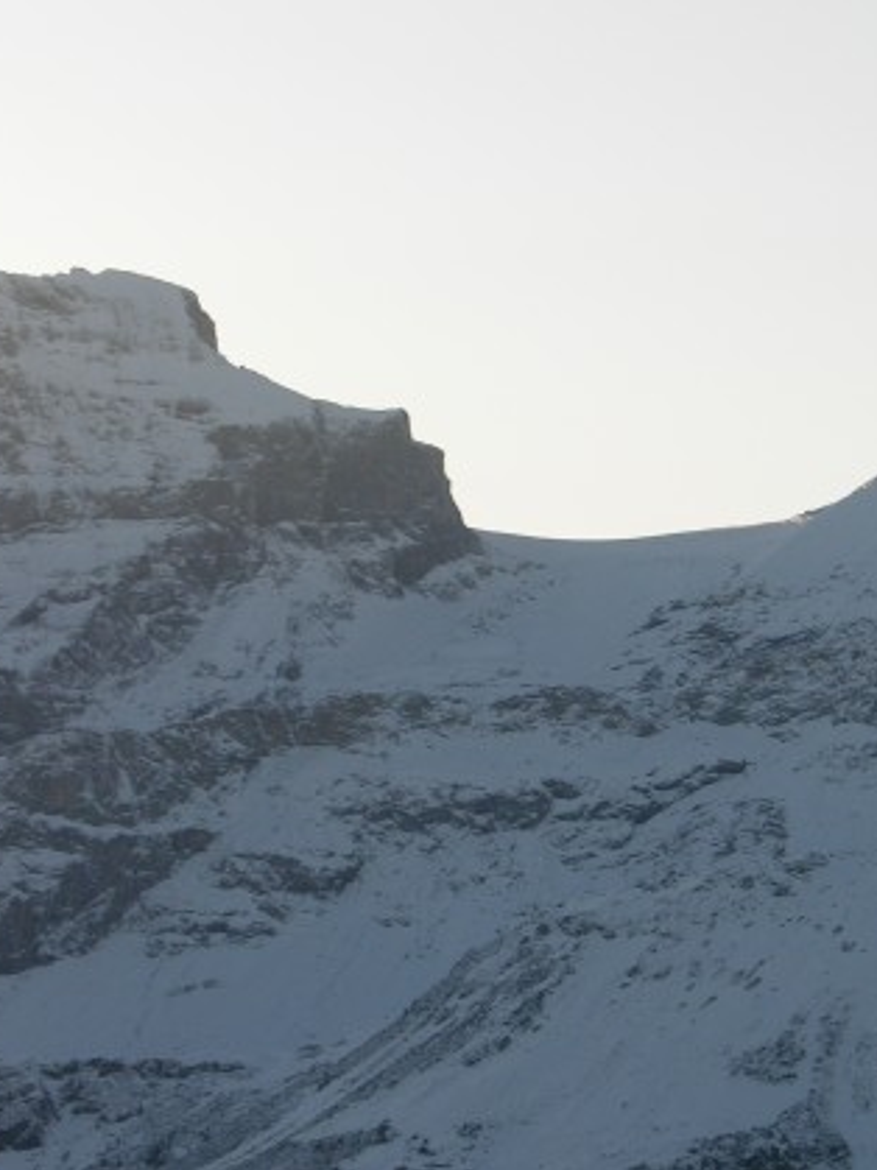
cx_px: 673
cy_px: 818
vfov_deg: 9.0
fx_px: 7435
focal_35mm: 220
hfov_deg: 6.7
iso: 50
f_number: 4.7
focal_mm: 29.5
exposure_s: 1/218
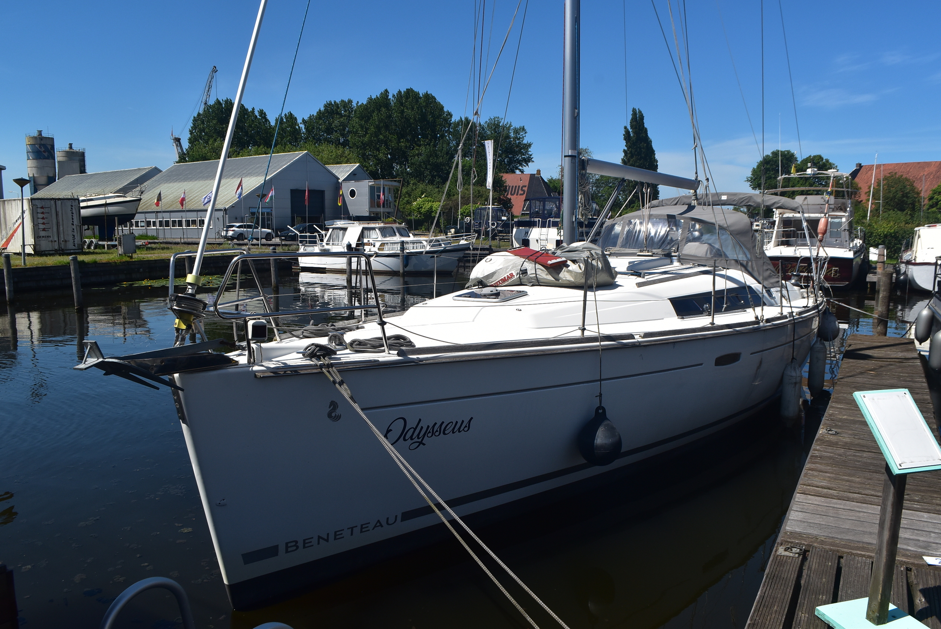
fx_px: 706
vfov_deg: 48.0
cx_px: 470
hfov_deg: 67.3
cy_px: 314
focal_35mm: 27
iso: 360
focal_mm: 18
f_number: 11
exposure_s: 1/500
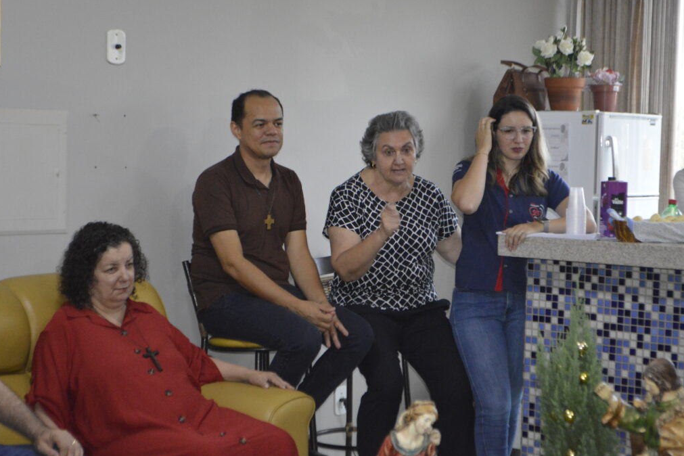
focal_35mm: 84
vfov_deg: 16.4
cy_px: 229
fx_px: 1586
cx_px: 344
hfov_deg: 24.3
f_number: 5.6
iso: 3200
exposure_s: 1/60
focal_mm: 55
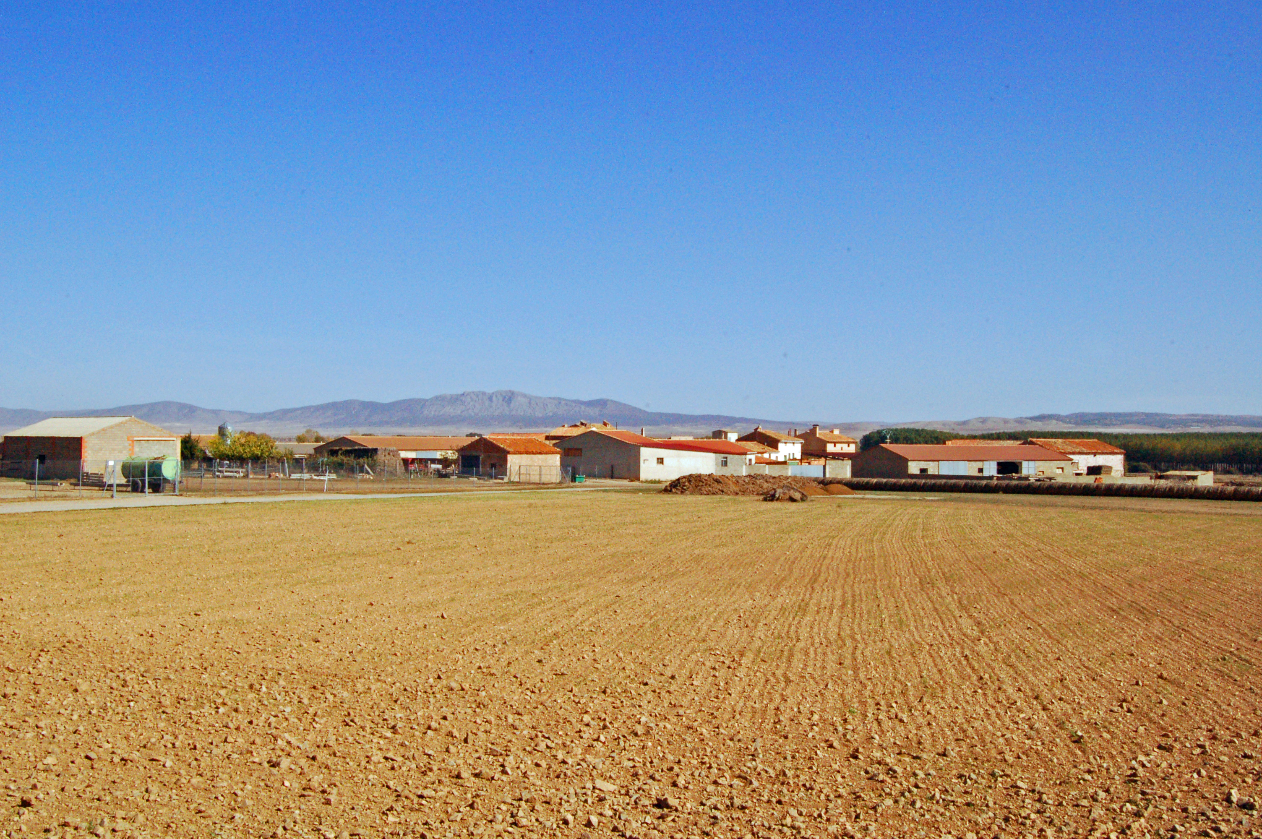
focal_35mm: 36
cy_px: 420
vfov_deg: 36.8
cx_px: 631
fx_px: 1261
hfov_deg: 53.2
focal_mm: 24
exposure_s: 1/500
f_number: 25
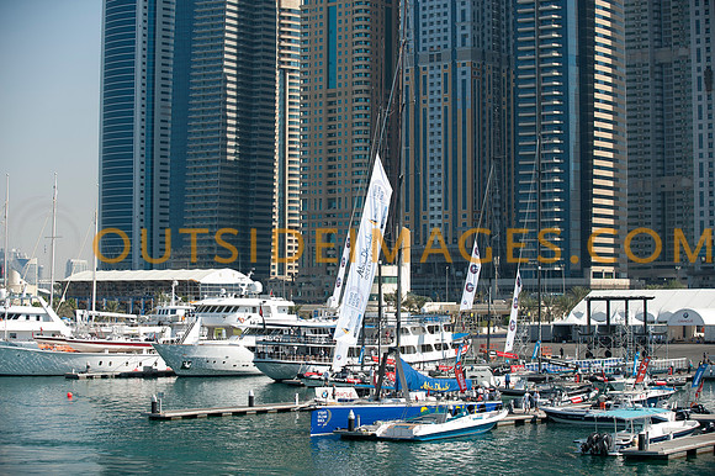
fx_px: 1588
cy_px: 238
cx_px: 358
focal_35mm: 80
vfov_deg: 17.0
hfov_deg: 25.4
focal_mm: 80
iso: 100
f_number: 4
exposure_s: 1/1000
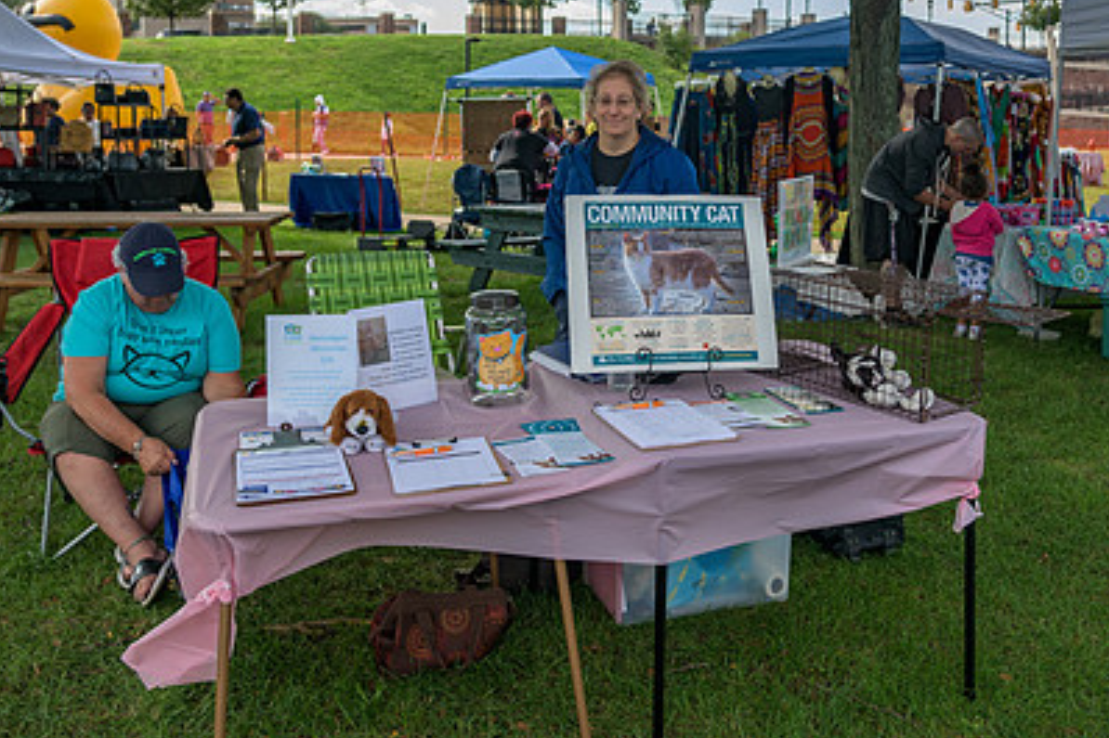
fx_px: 1078
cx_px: 616
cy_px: 272
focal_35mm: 35
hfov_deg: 54.3
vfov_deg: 37.6
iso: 180
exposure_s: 1/320
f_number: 4
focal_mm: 24
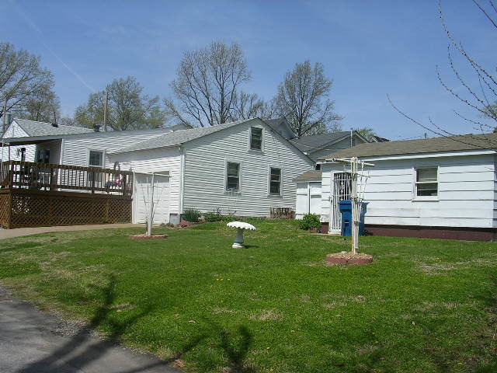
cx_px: 248
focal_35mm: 38
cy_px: 186
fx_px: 546
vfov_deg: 37.7
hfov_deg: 49.0
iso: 50
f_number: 5.6
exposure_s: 1/465
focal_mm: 5.8
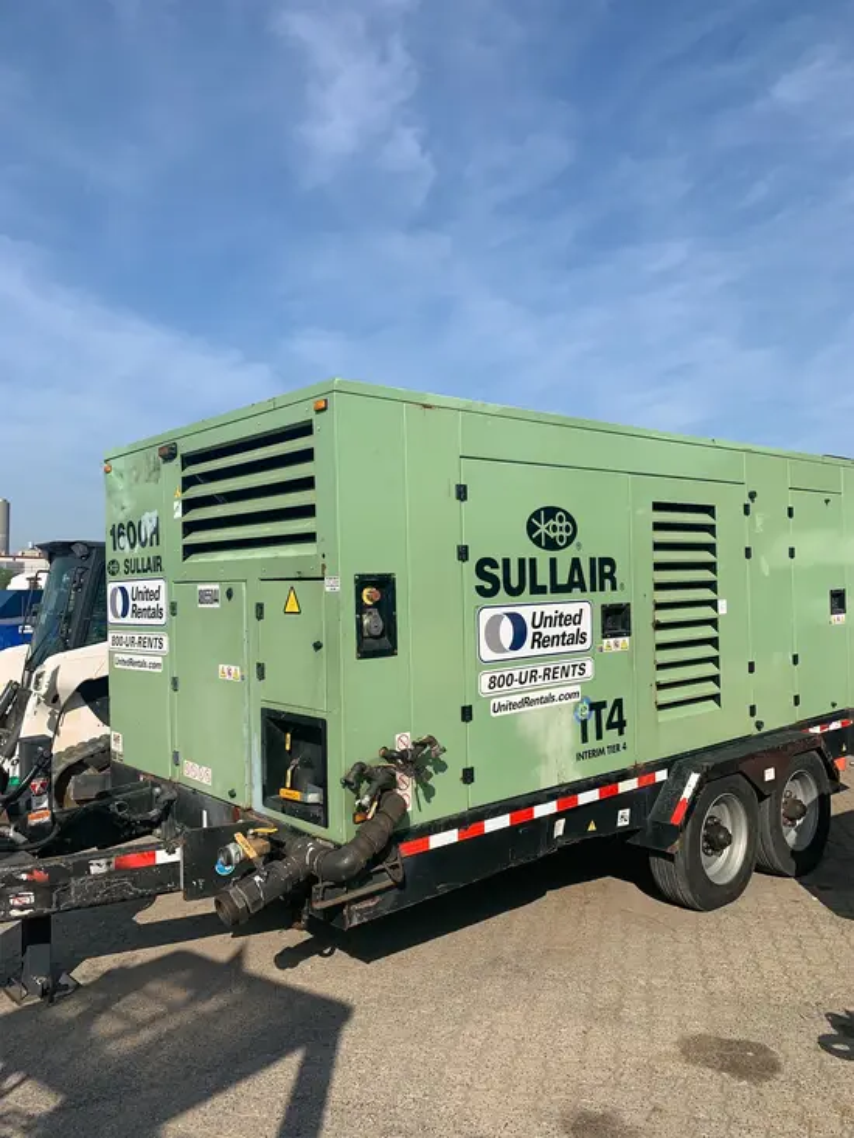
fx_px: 855
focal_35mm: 26
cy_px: 569
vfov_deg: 67.3
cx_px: 427
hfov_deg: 53.1
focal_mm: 4.25
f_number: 1.8
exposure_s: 1/2915
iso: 25
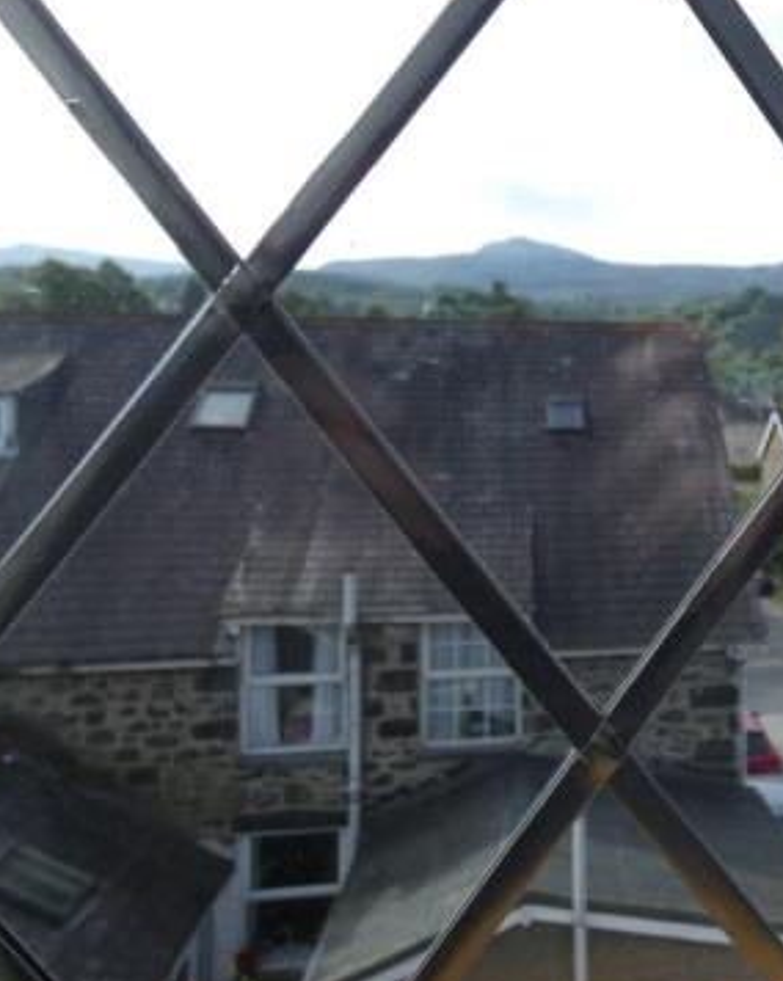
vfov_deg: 55.6
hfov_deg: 43.2
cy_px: 431
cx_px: 647
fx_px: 929
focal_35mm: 32
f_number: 2.8
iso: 80
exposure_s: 1/640
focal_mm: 3.6
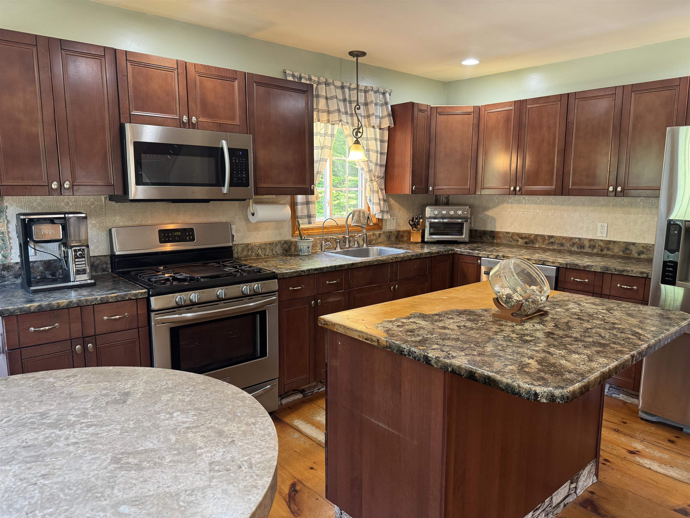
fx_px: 478
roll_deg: -0.2
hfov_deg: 71.6
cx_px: 345
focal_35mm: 24
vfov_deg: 56.8
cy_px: 259
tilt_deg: -8.7
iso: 250
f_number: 1.78
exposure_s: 1/60
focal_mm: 6.76
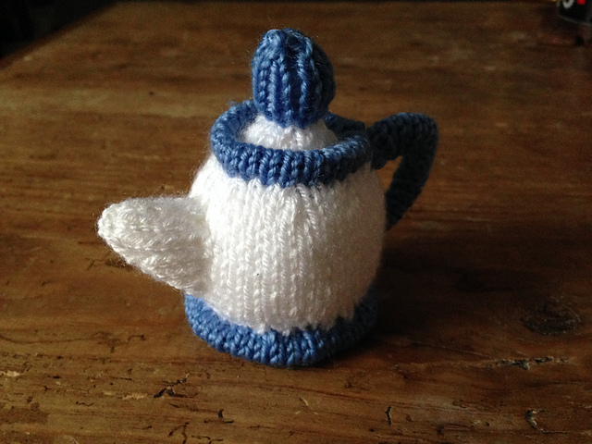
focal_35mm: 33
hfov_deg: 55.4
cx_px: 296
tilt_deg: -33.0
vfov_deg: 42.9
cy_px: 222
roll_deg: +1.9
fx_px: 564
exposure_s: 1/17
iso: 400
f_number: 2.4
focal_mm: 4.12
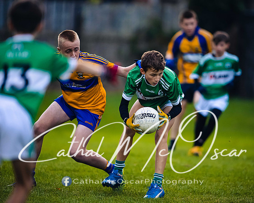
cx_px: 152
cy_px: 102
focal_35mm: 450
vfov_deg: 3.4
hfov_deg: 4.3
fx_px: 3385
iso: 2500
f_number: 2.8
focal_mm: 400
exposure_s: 1/800
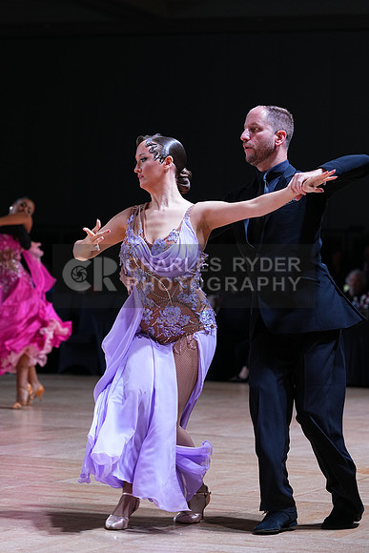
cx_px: 184
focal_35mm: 120
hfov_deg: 11.4
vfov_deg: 17.1
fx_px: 1844
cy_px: 276
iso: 1000
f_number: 4
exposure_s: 1/400
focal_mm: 120
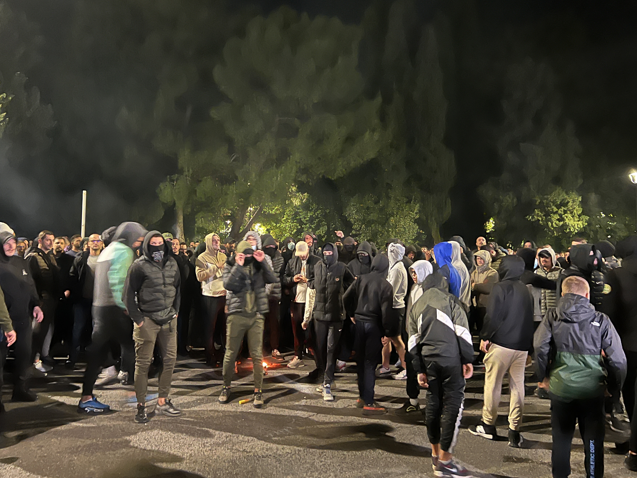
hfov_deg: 59.9
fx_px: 552
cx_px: 294
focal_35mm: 30
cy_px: 206
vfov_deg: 46.7
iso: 1250
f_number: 1.5
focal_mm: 5.7
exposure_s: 1/14
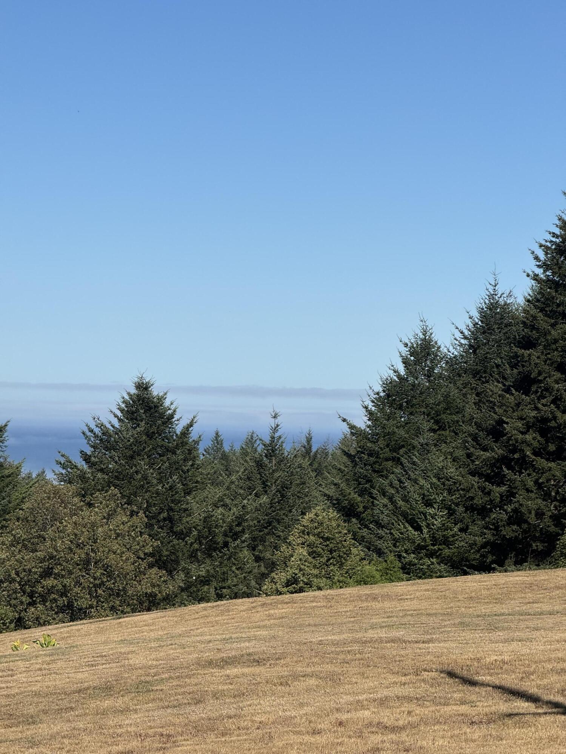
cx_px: 283
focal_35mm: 120
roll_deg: -1.2
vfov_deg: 16.4
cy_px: 377
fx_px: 2616
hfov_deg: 12.3
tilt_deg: +0.4
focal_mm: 15.66
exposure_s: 1/3058
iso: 50
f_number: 2.8
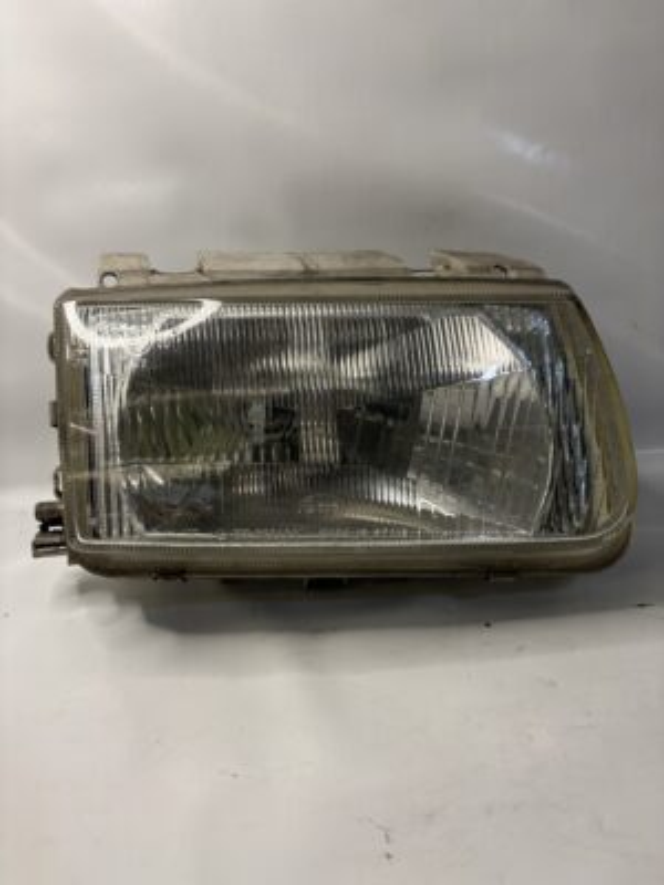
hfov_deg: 53.1
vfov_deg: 67.3
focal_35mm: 26
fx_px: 665
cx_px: 332
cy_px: 442
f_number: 1.6
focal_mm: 5.96
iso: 125
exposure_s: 1/100
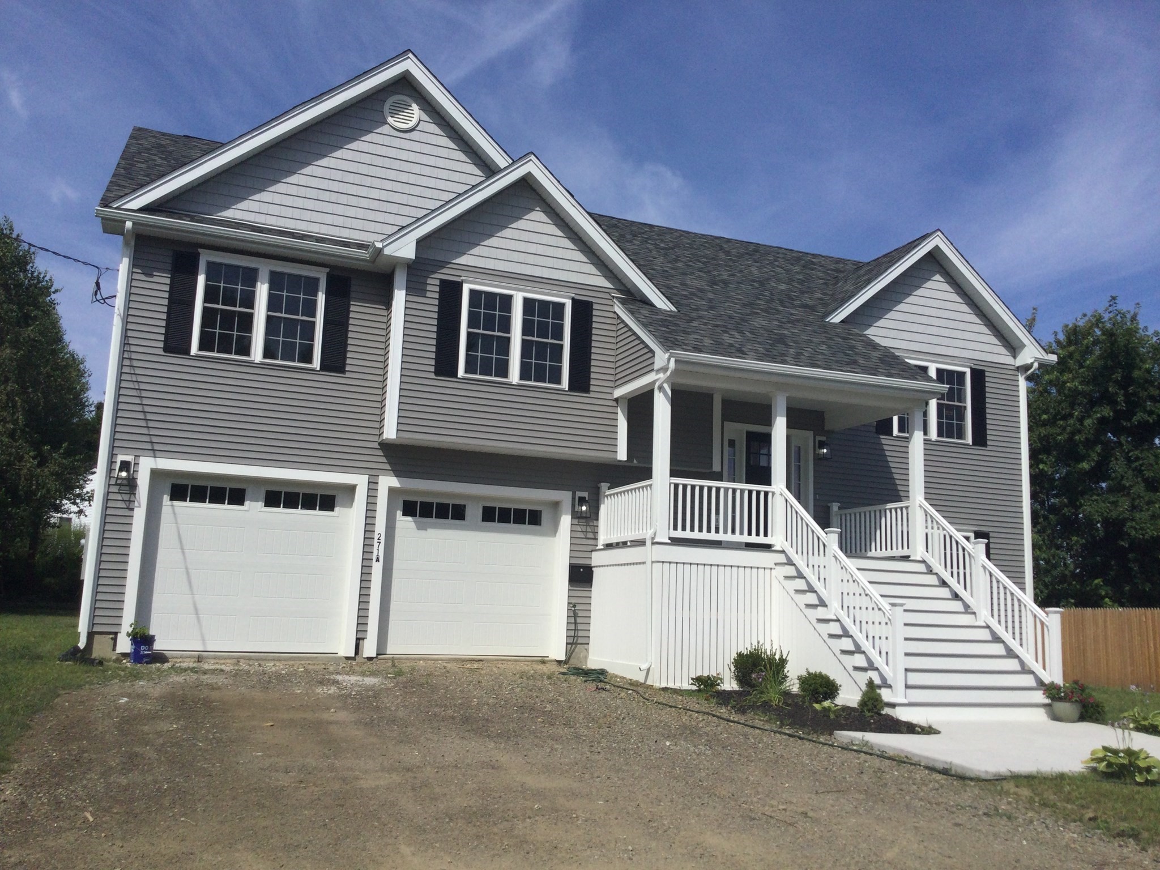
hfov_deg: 58.4
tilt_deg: +7.1
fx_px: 1039
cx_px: 580
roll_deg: -4.1
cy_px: 435
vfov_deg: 45.4
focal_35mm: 31
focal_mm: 3.3
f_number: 2.4
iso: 25
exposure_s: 1/2915
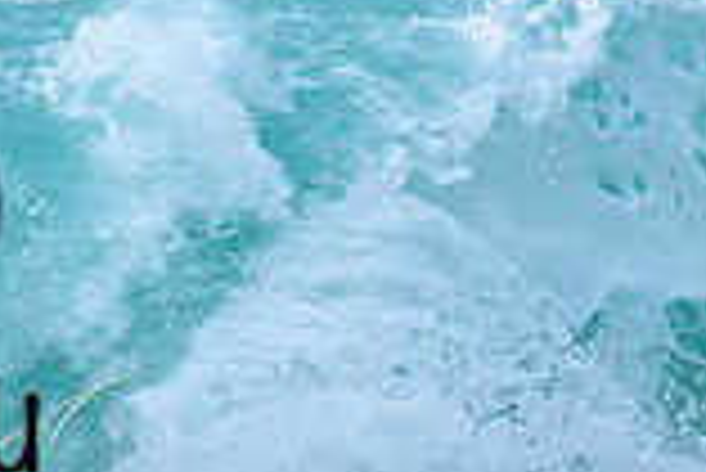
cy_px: 262
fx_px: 79457
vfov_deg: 0.3
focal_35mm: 4048
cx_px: -57
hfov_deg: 0.5
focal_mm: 800
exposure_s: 1/2000
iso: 500
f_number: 6.3
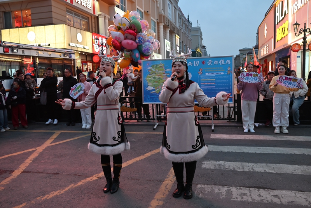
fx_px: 268
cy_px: 104
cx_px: 156
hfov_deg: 60.3
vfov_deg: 42.4
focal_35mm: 31
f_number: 4.5
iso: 1100
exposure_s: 1/125
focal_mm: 31
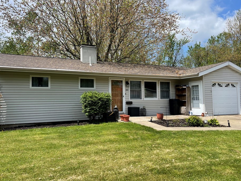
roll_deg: +1.2
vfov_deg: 48.2
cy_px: 90
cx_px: 114
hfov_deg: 61.6
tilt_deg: +2.8
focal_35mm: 29
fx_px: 202
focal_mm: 5.1
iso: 32
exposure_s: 1/3003
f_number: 1.6
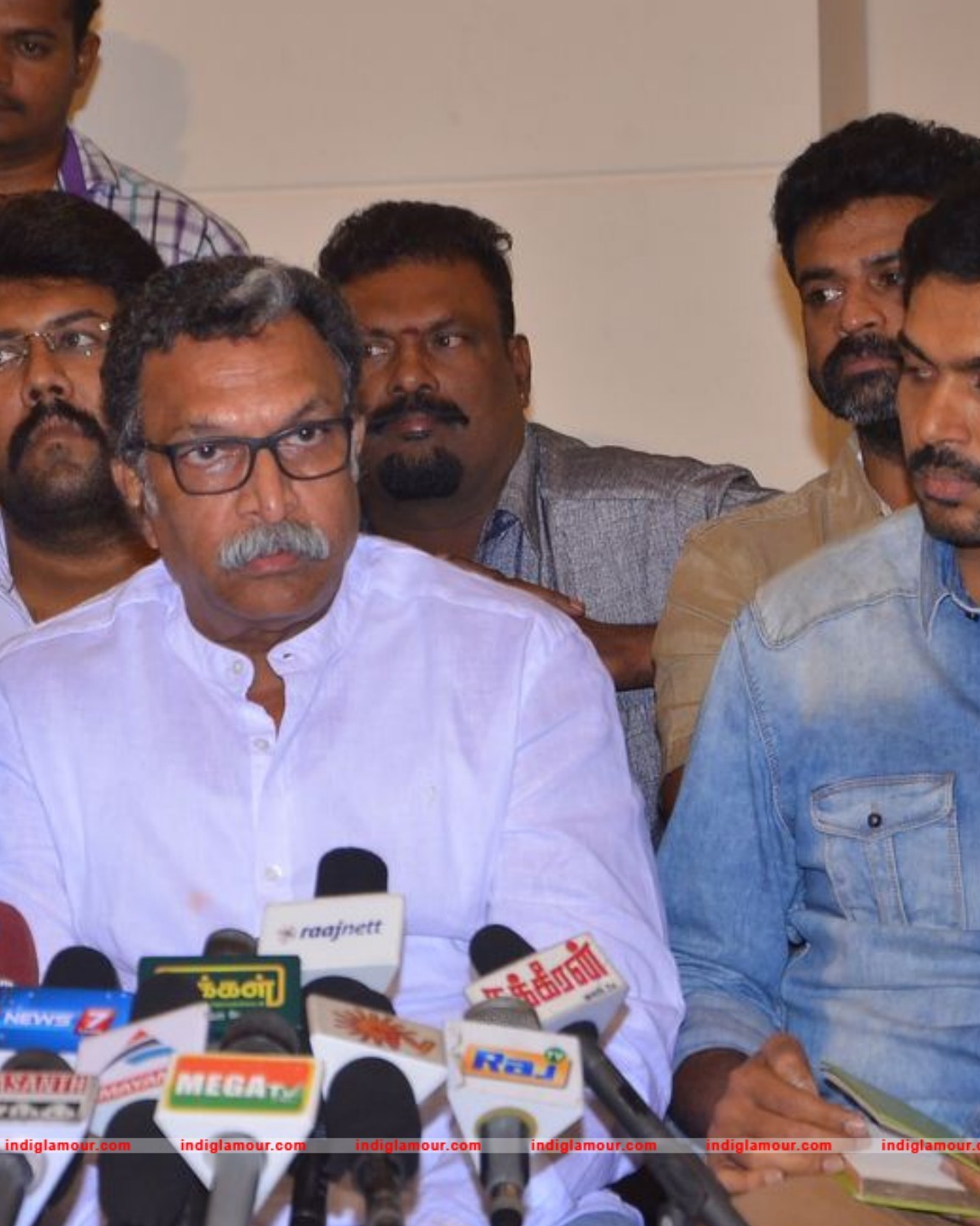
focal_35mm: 189
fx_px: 6844
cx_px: 418
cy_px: 595
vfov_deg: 10.2
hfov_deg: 8.2
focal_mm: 85
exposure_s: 1/125
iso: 1100
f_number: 6.3
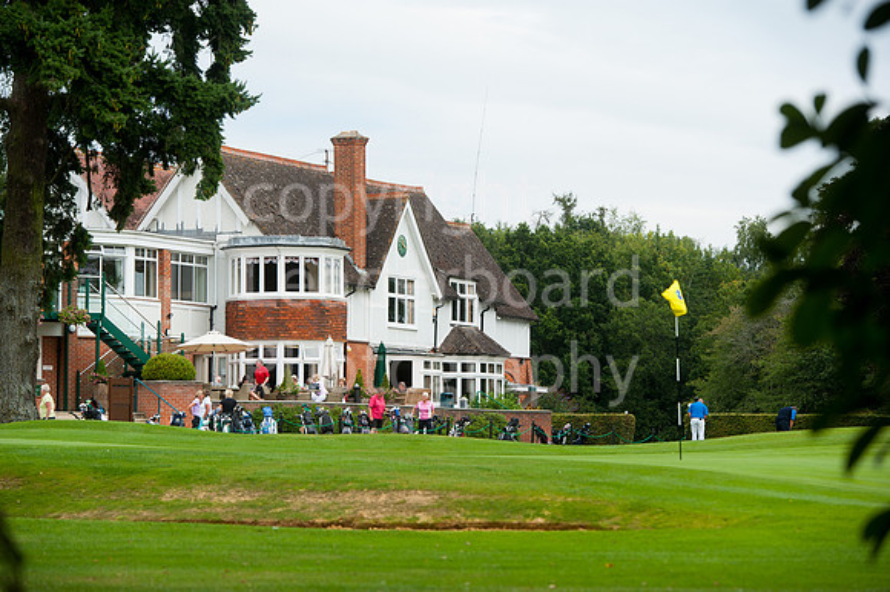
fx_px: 3014
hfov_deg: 16.8
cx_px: 445
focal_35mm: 122
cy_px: 296
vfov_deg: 11.2
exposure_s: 1/1250
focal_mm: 122
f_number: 5.6
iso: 400
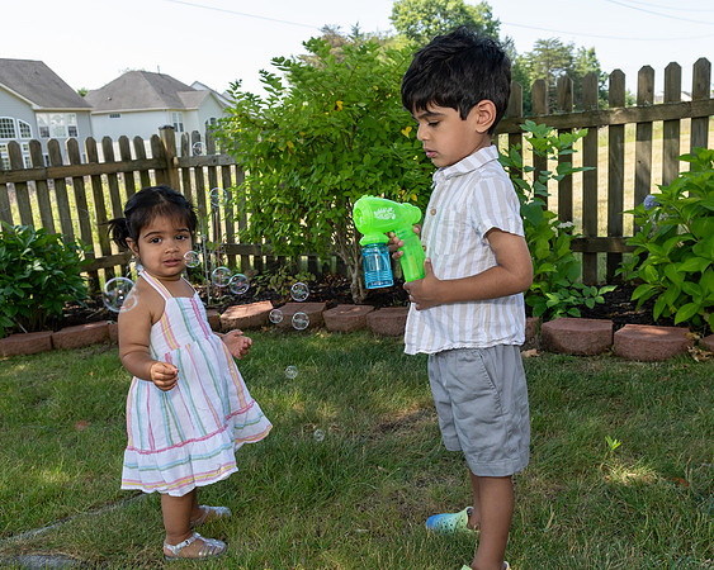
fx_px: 714
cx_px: 429
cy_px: 285
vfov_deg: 43.6
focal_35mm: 34
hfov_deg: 52.8
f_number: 5.6
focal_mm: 20
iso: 280
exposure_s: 1/250
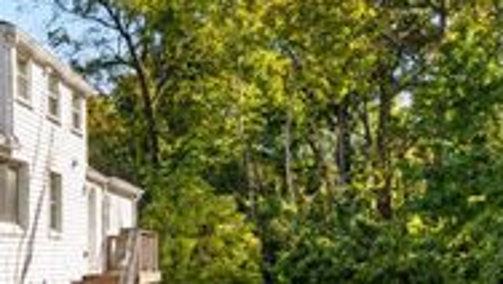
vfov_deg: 21.5
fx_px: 726
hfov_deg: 31.8
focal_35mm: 54
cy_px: 264
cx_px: -102
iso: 640
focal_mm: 13
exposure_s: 1/200
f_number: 9
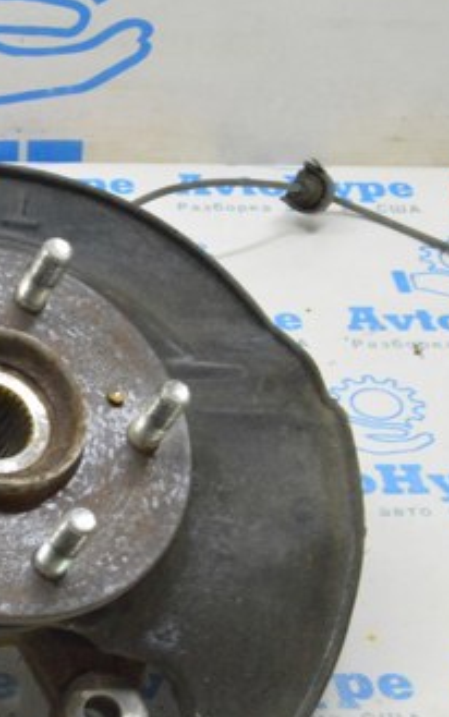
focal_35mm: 95
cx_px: -81
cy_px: 404
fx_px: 1858
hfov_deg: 13.4
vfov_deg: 21.8
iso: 6400
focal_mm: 32
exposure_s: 1/15
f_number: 20
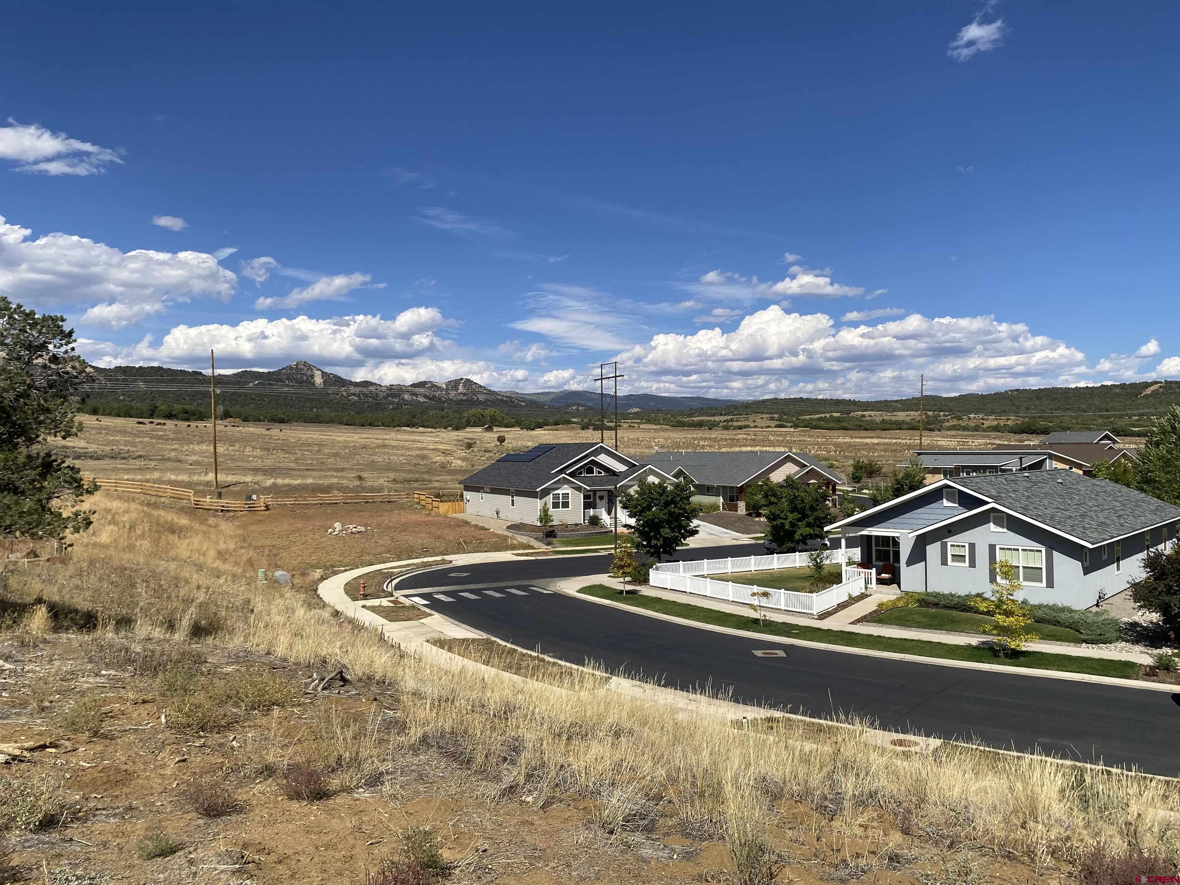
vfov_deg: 53.1
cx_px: 590
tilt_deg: -0.2
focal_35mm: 26
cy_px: 442
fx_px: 886
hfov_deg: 67.3
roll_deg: +0.9
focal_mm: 4.25
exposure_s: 1/4444
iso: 32
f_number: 1.8
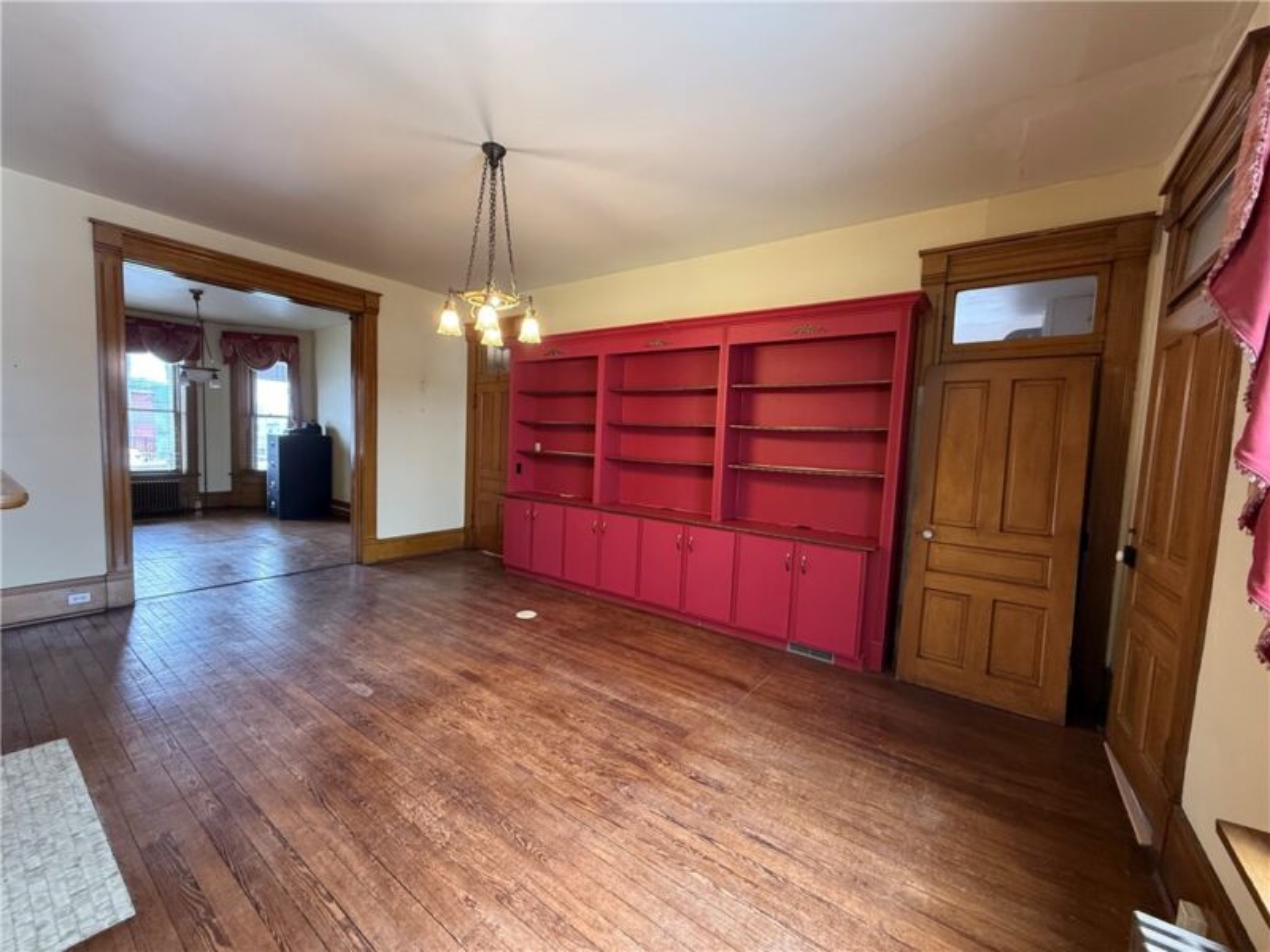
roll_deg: -2.2
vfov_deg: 85.7
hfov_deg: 102.1
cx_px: 635
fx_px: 514
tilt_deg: -3.6
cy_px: 476
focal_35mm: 14
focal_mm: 2.22
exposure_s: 1/60
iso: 400
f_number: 2.2
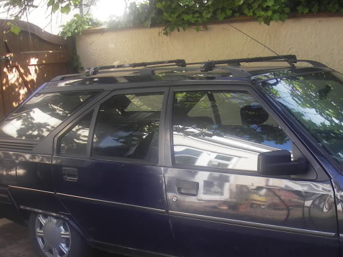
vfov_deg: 24.2
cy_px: 186
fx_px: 594
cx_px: 202
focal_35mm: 60
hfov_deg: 32.1
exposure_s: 1/60
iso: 50
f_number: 3.3
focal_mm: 6.3
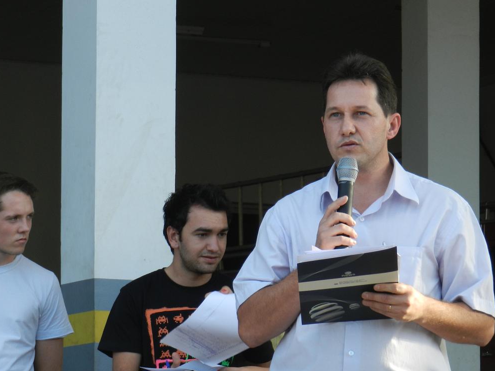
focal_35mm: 261
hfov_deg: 7.6
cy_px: 205
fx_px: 3731
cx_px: 287
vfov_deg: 5.7
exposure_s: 1/100
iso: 160
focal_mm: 38.2
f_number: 5.6
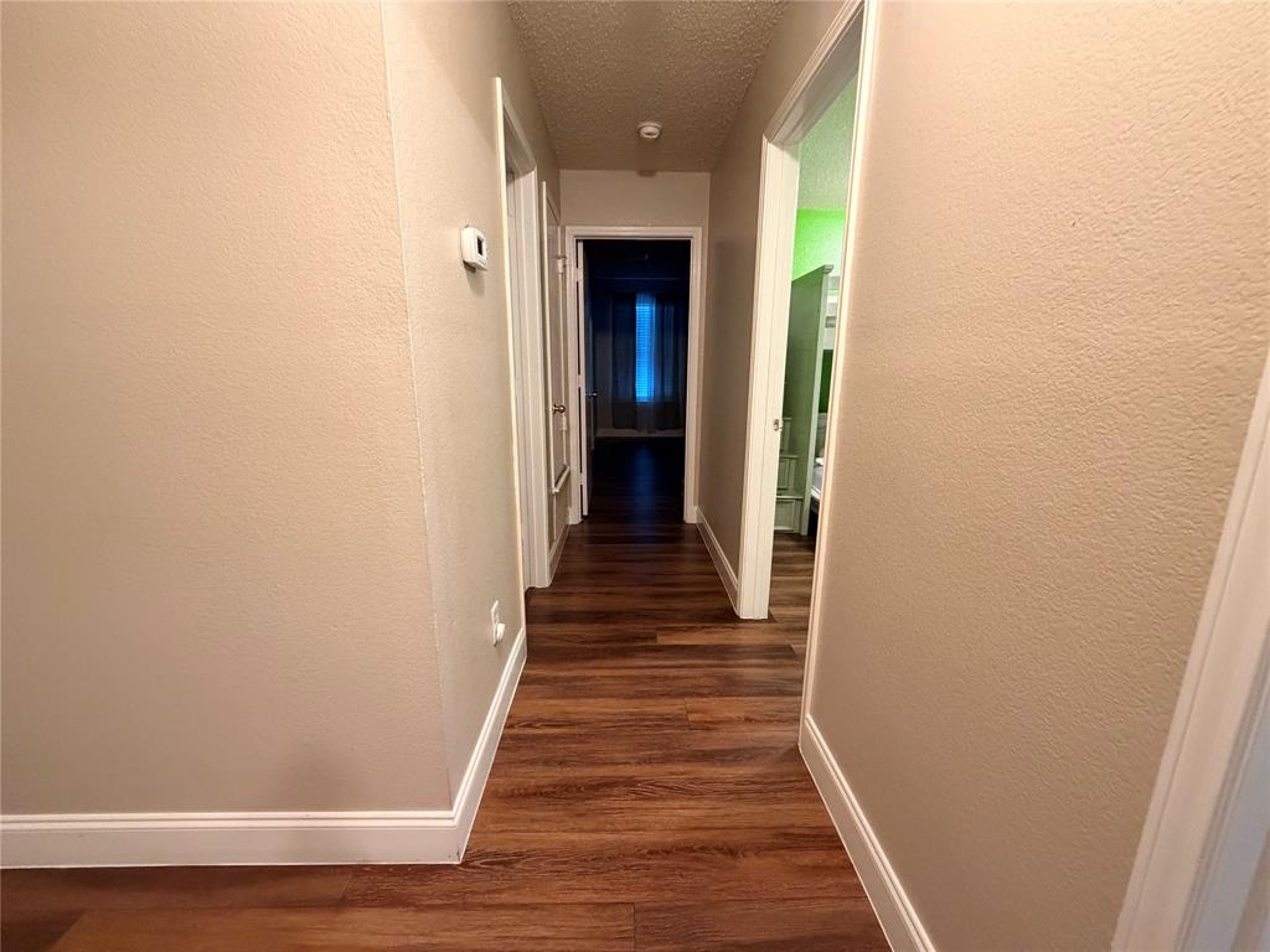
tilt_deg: -13.1
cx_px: 635
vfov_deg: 85.7
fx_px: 514
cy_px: 476
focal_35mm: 14
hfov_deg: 102.1
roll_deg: -0.1
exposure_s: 1/60
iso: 640
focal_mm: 2.22
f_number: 2.2
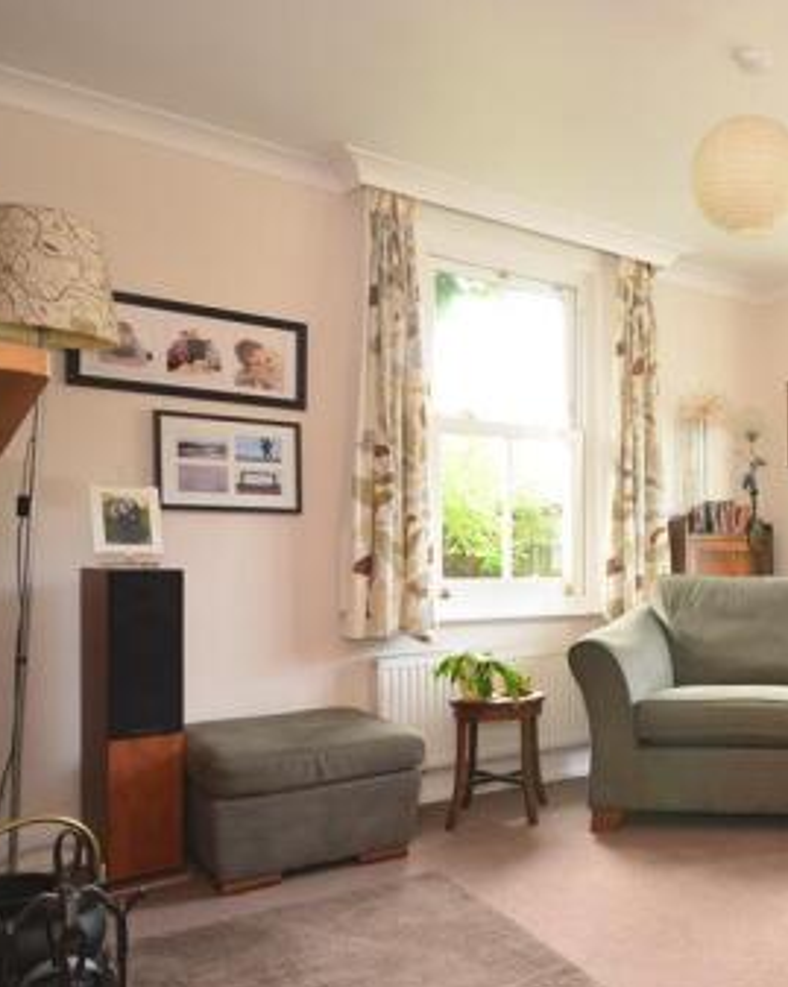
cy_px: 562
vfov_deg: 56.3
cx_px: 820
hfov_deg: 39.8
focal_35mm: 31
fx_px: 918
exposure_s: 1/6
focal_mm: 11.5
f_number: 5
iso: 200
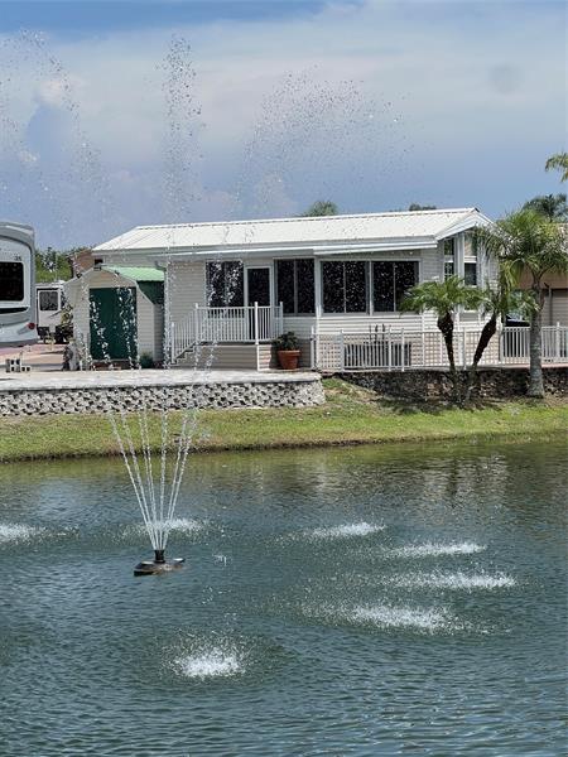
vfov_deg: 25.3
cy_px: 378
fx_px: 1685
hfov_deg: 19.1
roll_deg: +0.9
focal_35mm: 77
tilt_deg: -2.4
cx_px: 284
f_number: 2.8
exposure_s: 1/1054
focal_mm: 9
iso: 32
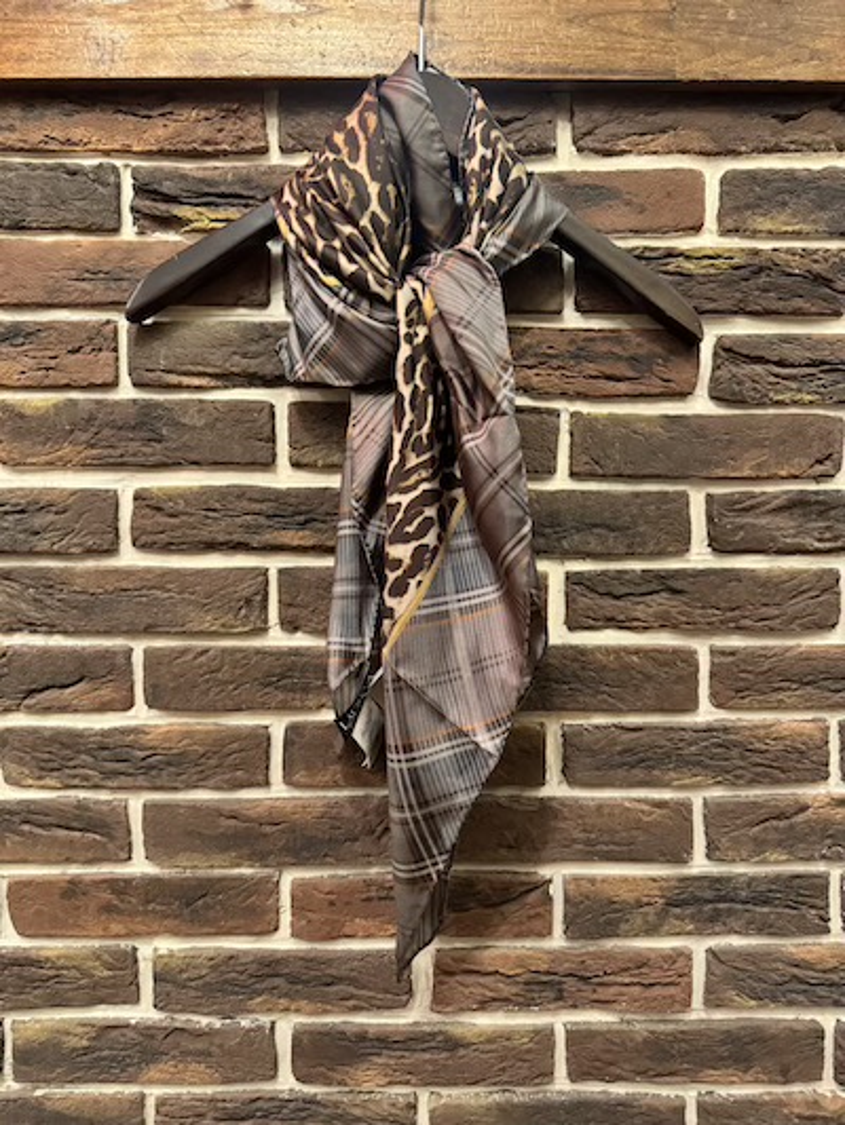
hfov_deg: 56.8
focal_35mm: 24
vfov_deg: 71.6
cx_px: 422
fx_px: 781
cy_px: 562
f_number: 1.78
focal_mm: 6.76
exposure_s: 1/40
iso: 800
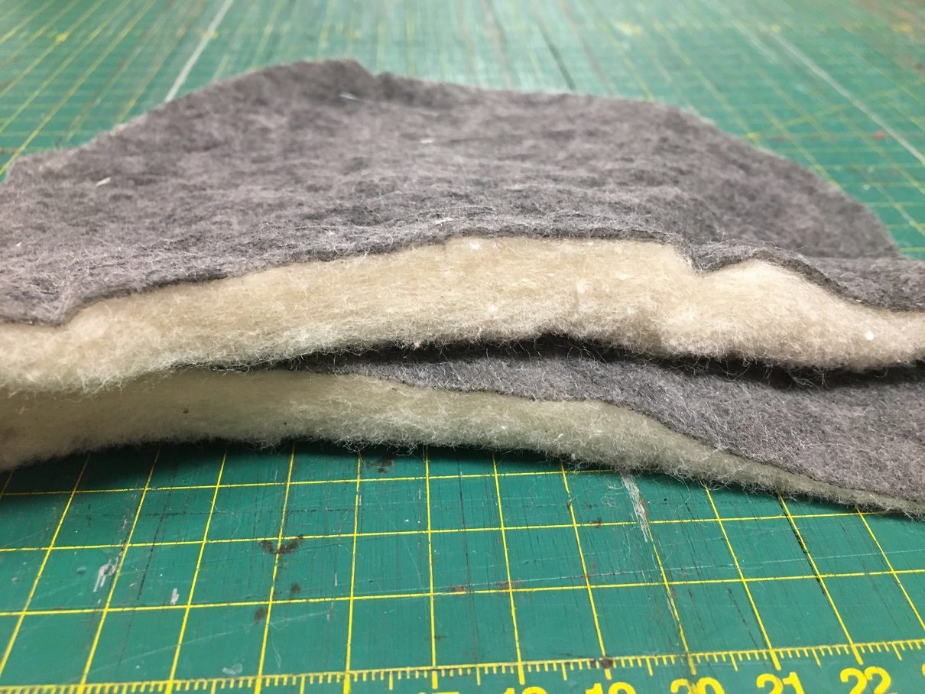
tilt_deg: -36.6
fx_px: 775
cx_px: 462
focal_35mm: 29
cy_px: 347
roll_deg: +0.4
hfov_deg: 61.6
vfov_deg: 48.2
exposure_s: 1/33
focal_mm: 4.15
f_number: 2.2
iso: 160
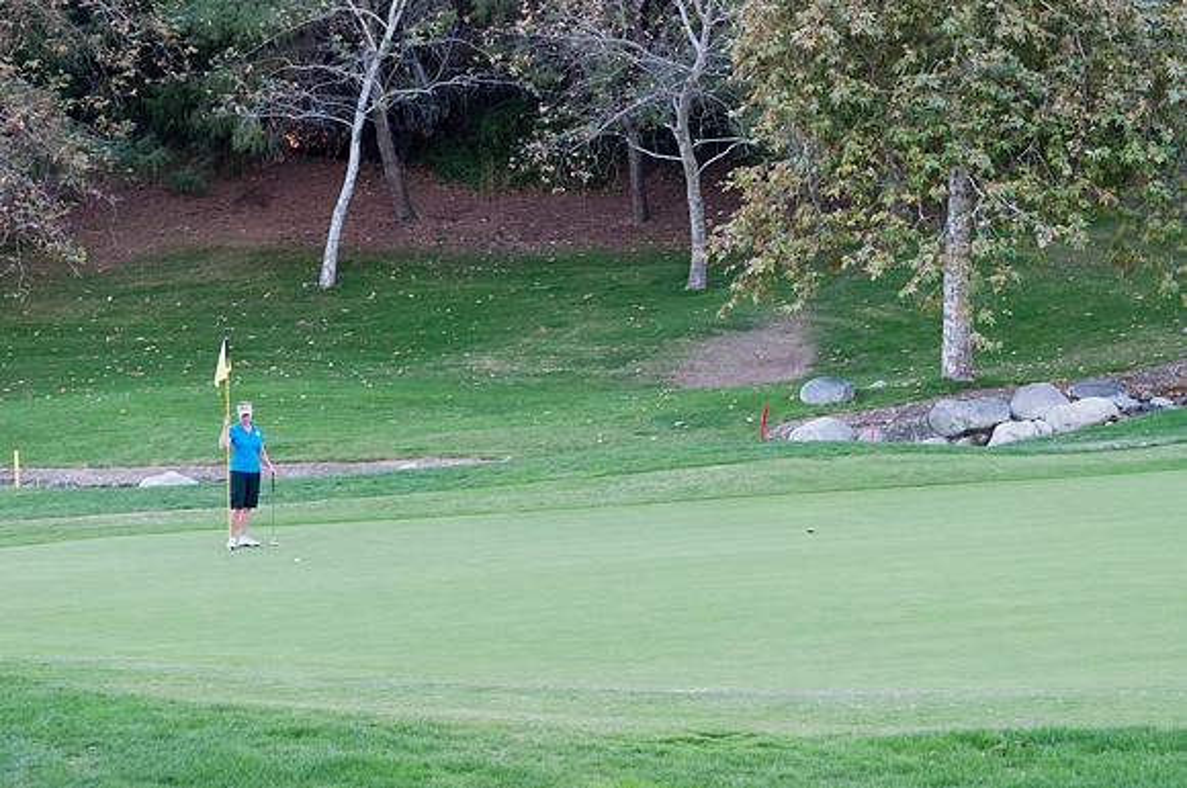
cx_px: 594
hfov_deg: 24.6
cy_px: 394
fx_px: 2716
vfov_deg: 16.5
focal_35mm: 82
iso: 640
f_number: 4.5
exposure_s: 1/80
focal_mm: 55
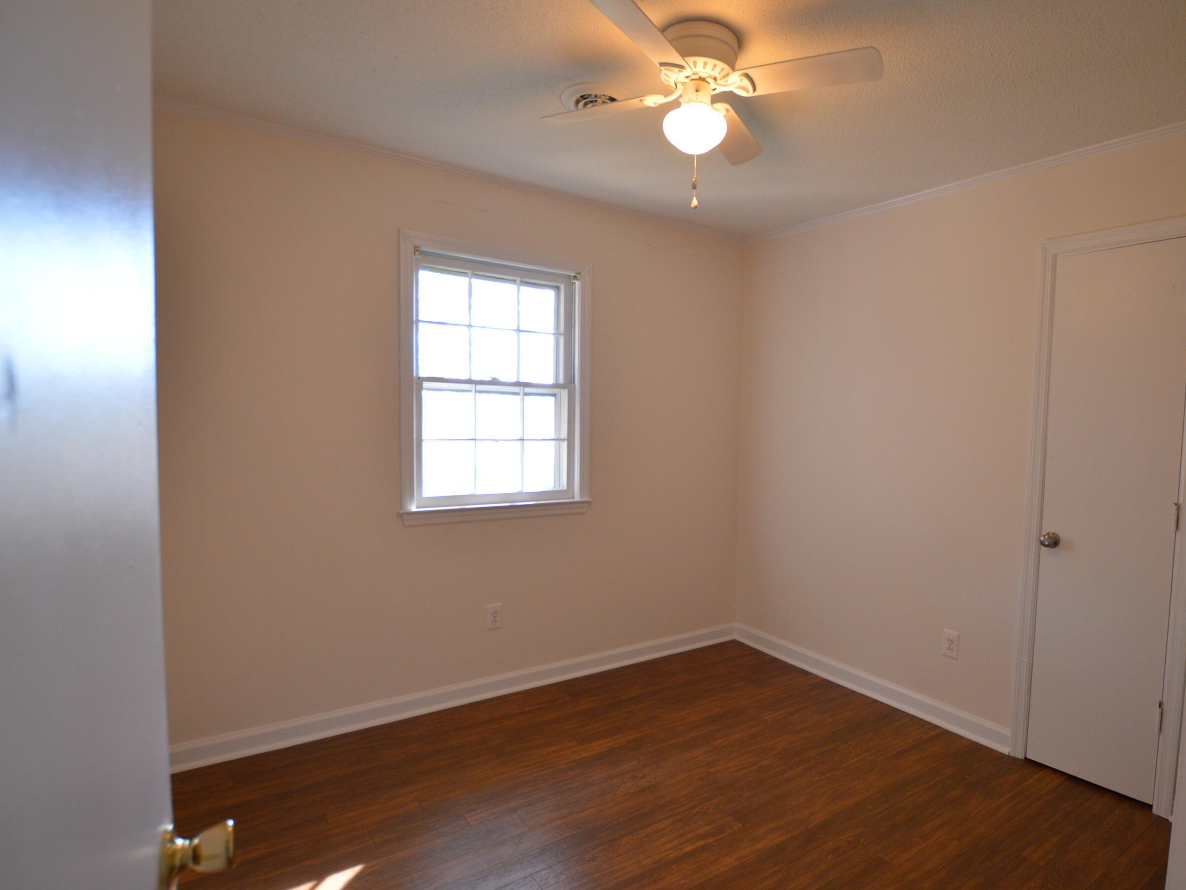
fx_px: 617
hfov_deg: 87.2
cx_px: 677
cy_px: 469
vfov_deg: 71.5
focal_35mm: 18
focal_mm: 10
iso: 500
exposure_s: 1/60
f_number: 3.5
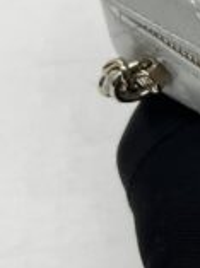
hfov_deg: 8.1
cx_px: 451
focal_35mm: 170
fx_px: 1315
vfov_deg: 11.6
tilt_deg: -49.1
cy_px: 24
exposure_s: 1/136
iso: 32
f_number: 1.5
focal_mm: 5.7
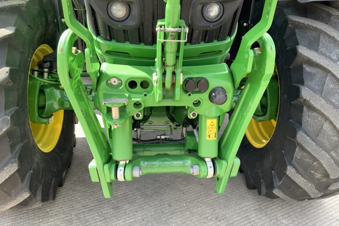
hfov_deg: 60.3
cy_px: 106
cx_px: 170
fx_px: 292
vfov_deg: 42.3
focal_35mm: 31
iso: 16
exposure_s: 1/138
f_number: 1.8
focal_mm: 3
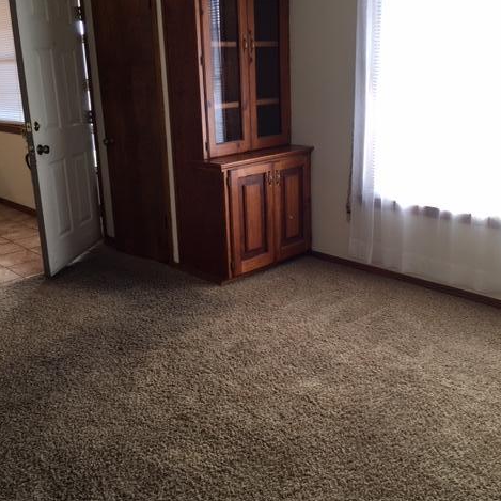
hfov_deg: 47.2
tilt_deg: -14.3
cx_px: 253
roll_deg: +3.7
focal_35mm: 35
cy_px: 220
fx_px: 573
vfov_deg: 47.1
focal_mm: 4.15
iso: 32
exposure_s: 1/40
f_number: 2.2
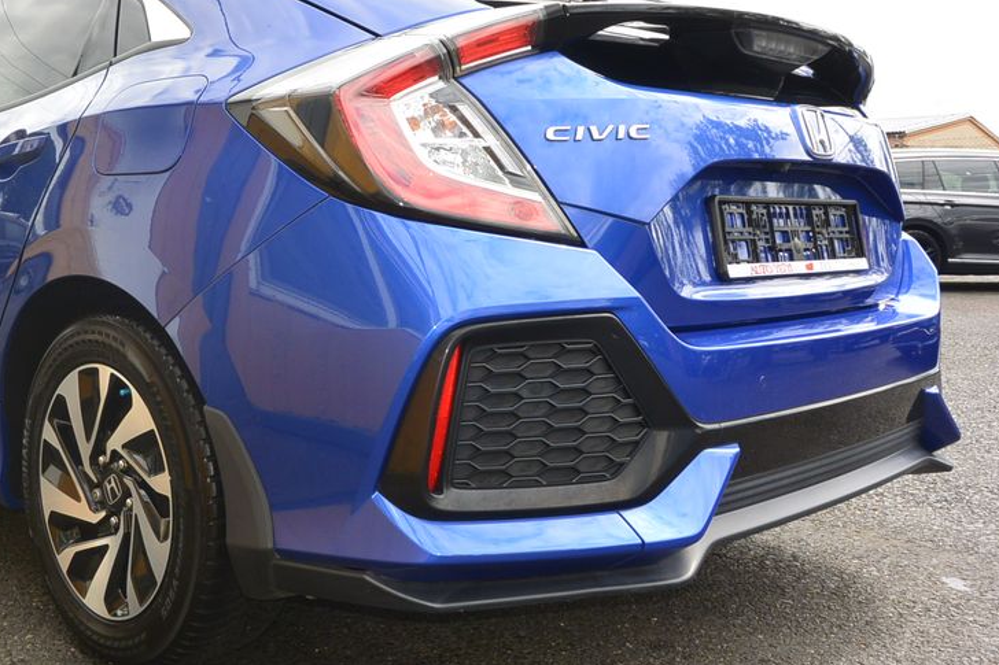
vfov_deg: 35.0
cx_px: 317
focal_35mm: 38
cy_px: 326
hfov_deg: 49.6
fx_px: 1054
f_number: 6.3
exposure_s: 1/250
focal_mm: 10
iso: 160
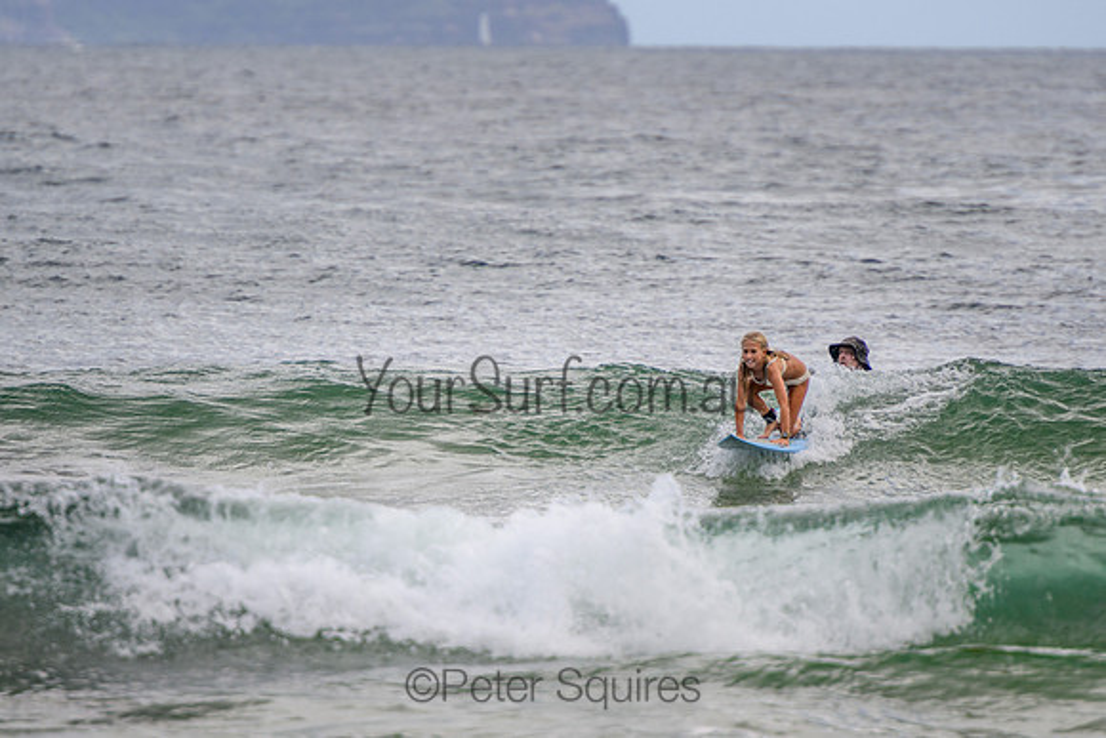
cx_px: 510
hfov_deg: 3.7
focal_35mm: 550
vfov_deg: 2.5
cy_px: 472
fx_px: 16896
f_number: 5.6
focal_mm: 400
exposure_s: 1/2000
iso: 320
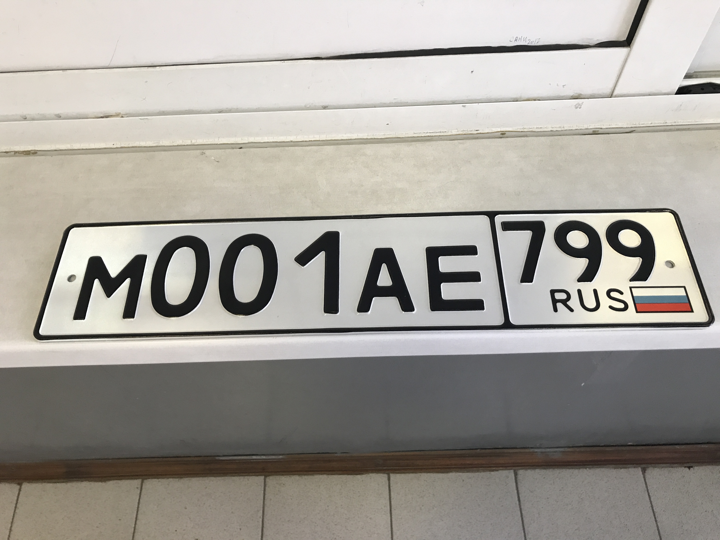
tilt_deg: -57.6
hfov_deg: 63.4
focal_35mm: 28
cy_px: 270
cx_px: 360
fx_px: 582
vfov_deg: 49.7
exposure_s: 1/25
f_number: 1.8
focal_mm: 3.99
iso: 32
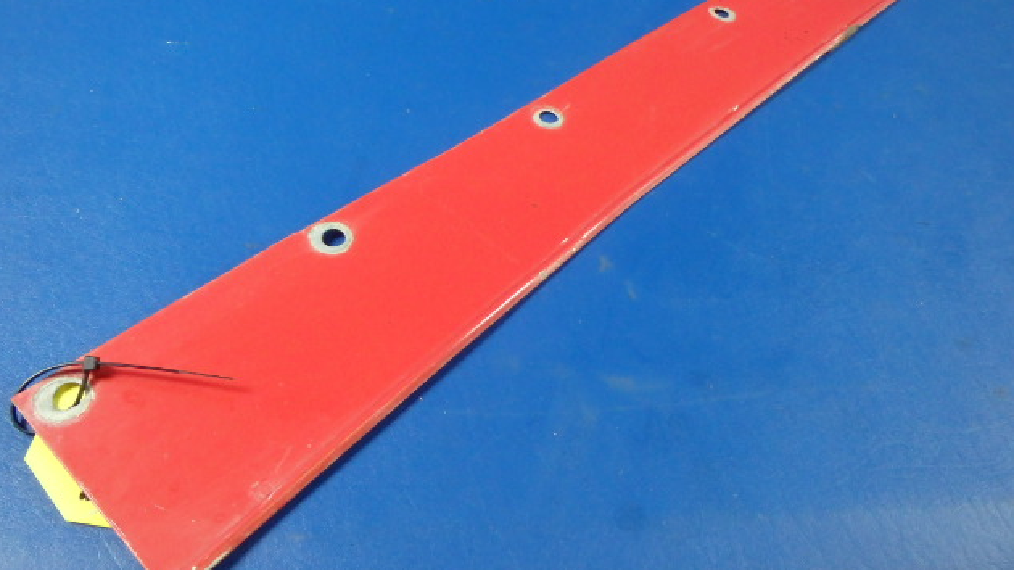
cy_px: 233
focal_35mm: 31
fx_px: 833
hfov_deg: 62.6
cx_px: 501
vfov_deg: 37.6
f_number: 3.9
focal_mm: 5
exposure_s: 1/30
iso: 640
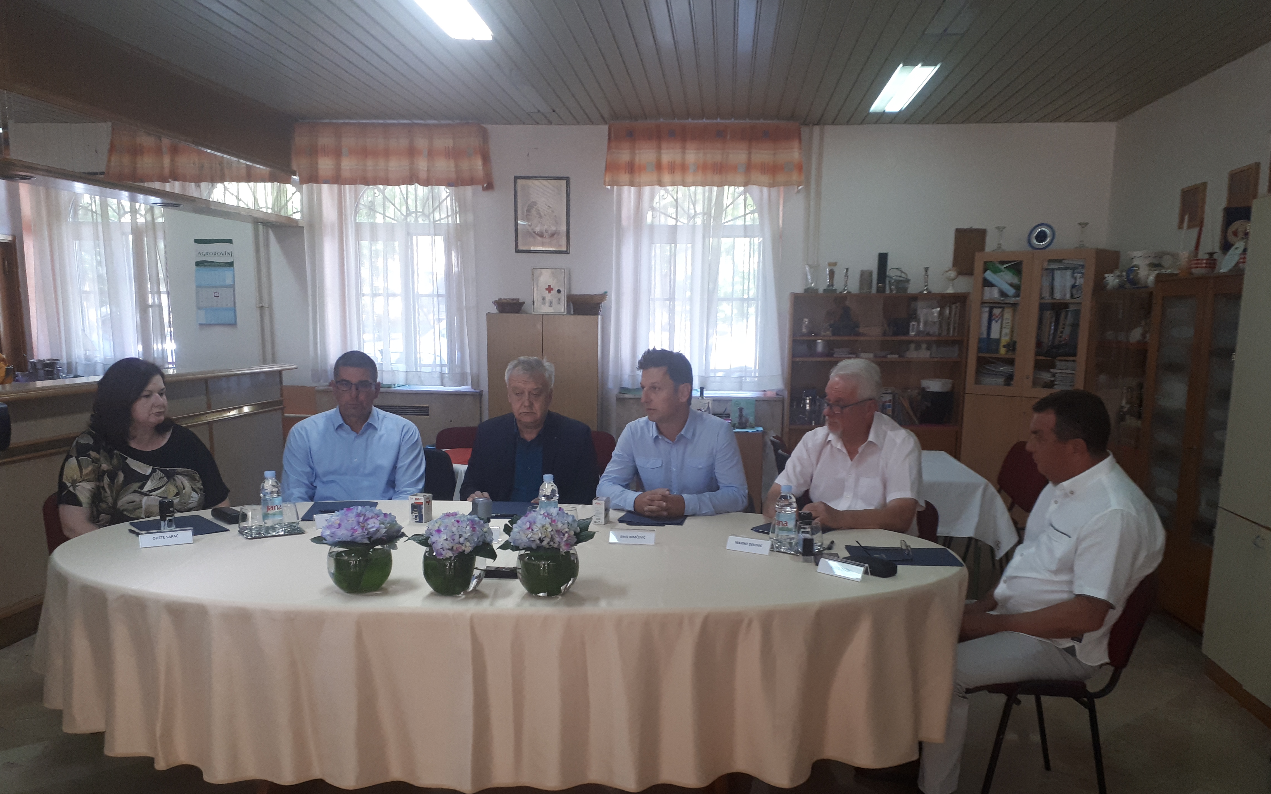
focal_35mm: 29
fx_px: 1004
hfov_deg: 64.6
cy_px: 477
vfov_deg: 42.9
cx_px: 643
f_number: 1.9
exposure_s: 1/33
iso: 160
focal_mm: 3.6
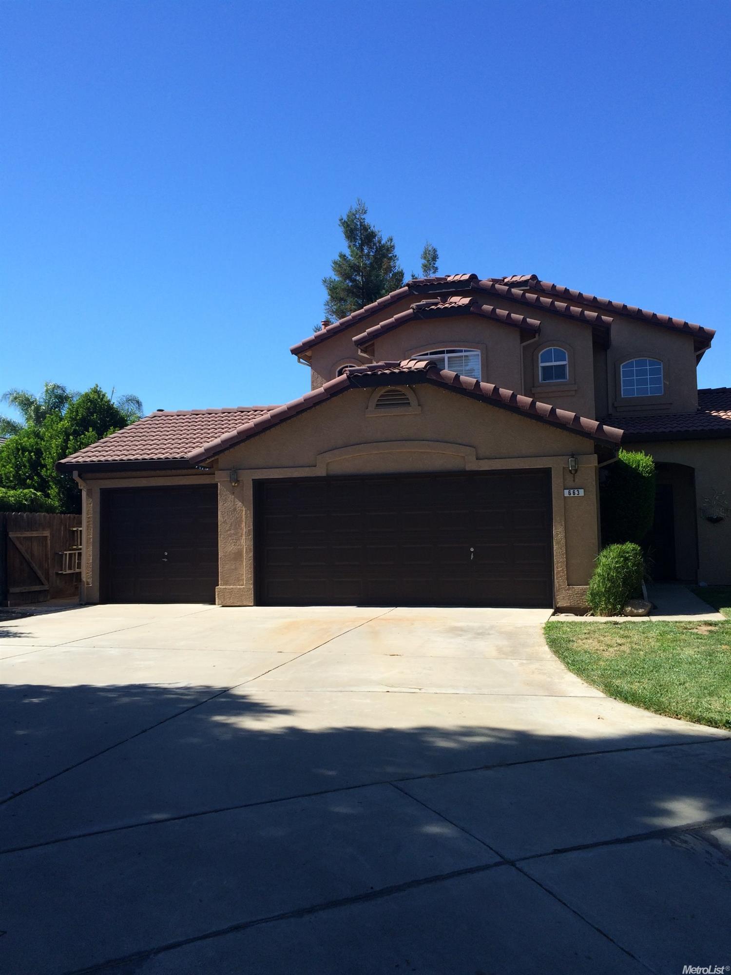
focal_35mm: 29
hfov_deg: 48.2
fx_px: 817
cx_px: 366
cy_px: 488
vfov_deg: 61.7
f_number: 2.2
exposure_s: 1/1244
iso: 32
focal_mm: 4.15
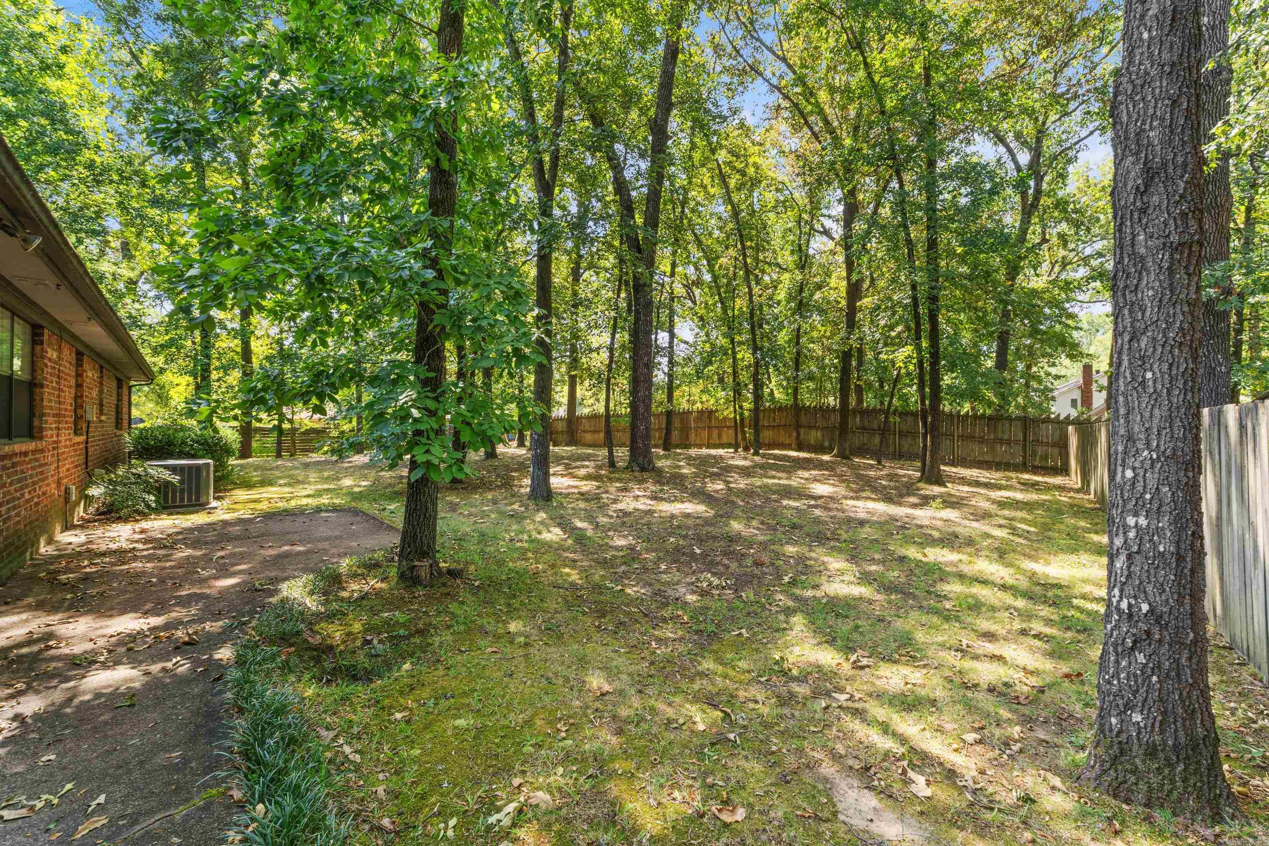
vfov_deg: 77.3
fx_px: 529
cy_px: 423
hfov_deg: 100.4
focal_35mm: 15
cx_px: 634
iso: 320
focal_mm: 10
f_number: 8
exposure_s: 1/10
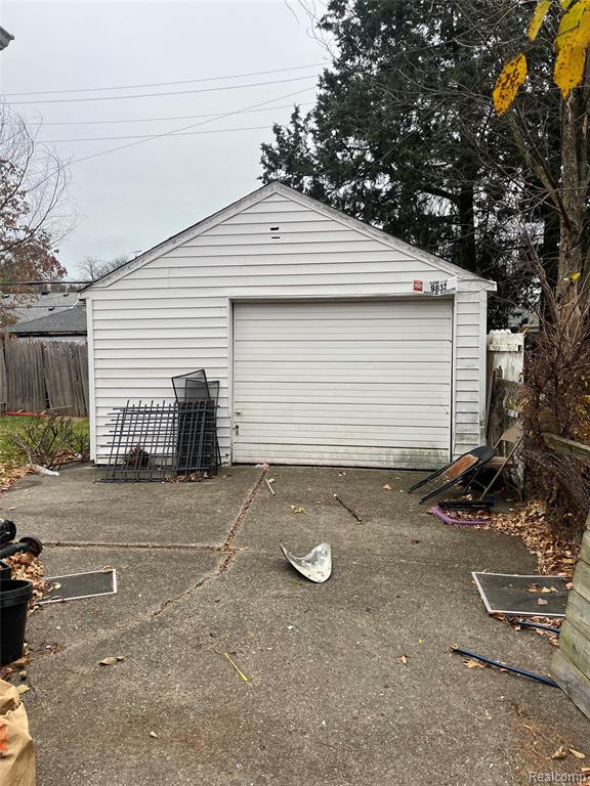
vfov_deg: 67.3
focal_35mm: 26
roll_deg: +1.3
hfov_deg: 53.1
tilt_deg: -2.4
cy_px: 393
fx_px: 591
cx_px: 295
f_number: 1.6
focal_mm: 5.1
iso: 50
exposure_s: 1/495
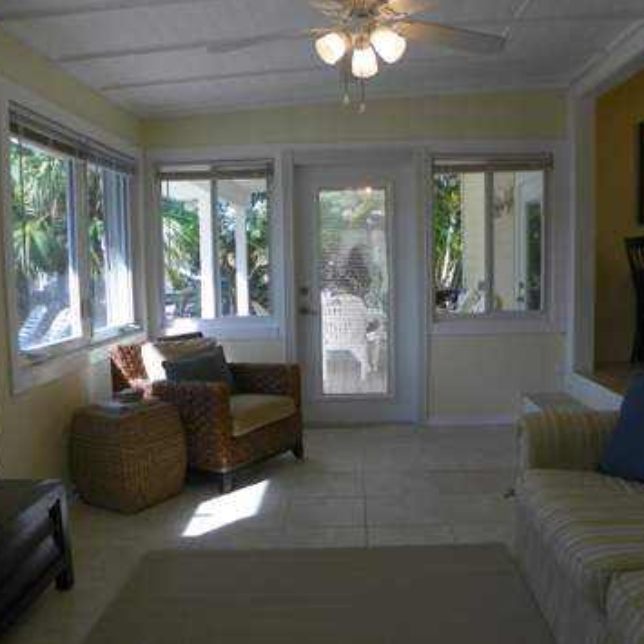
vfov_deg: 52.5
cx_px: 352
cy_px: 324
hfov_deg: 52.5
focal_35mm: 31
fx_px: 652
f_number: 2.8
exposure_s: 1/100
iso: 64
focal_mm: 4.6
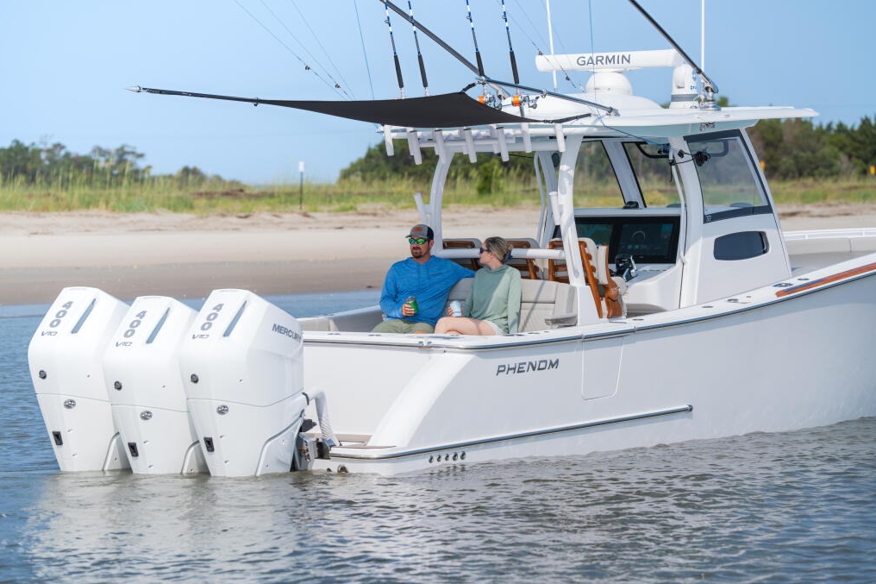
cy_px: 292
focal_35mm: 136
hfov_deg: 15.1
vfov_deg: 10.1
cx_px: 436
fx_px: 3309
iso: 64
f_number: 4
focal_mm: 135
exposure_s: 1/1000
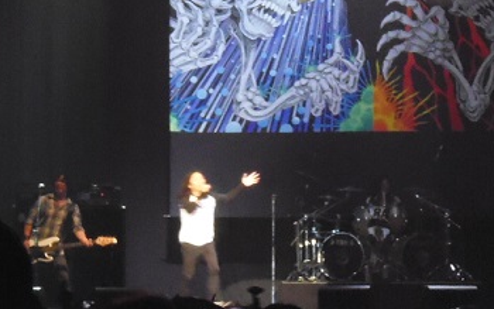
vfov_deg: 4.2
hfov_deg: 6.7
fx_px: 4229
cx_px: 227
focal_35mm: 314
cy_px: 175
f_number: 6.9
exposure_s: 1/20
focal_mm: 21.5
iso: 800
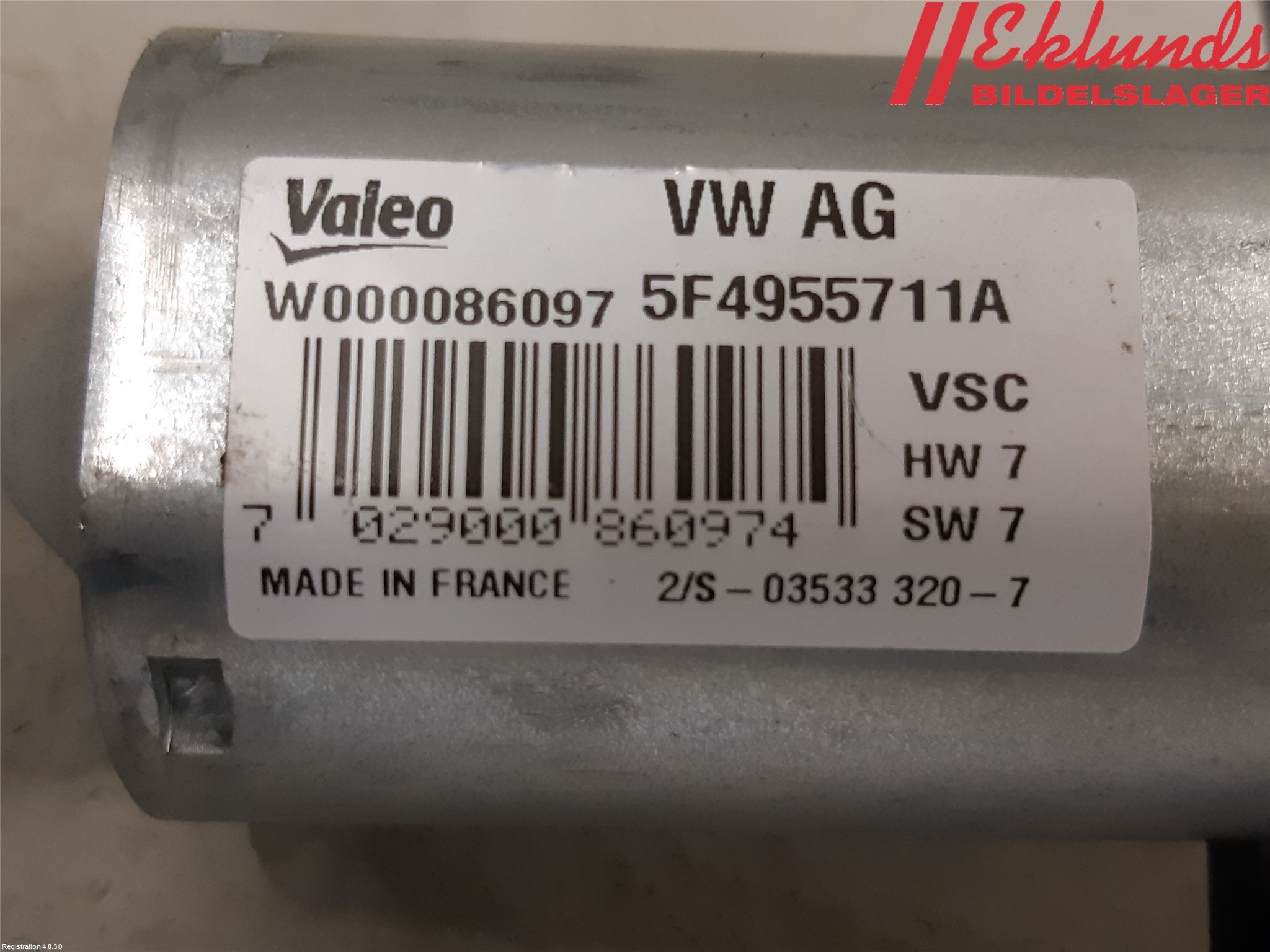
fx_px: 954
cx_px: 635
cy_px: 476
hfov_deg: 67.3
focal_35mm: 26
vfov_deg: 53.1
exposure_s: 1/50
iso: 125
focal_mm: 3.93
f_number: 1.7
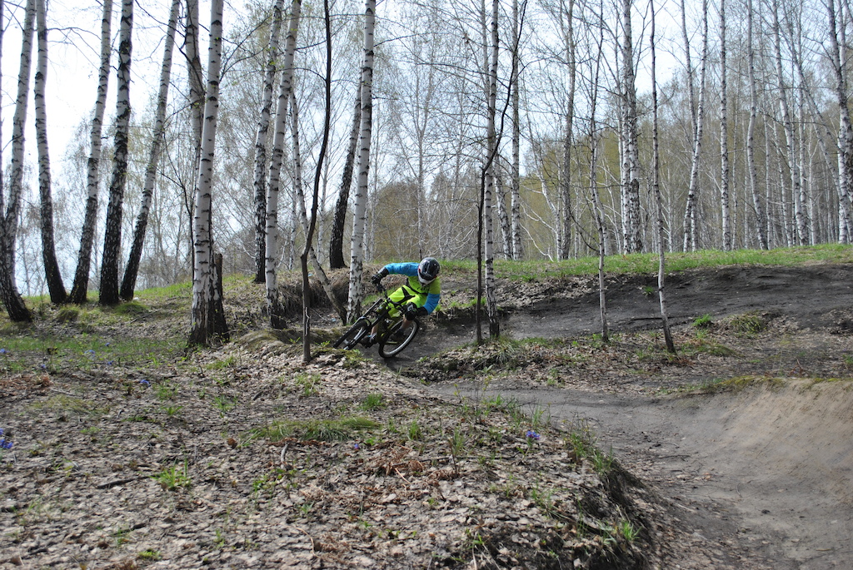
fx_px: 1032
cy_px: 285
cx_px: 426
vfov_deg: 30.9
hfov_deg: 44.9
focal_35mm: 44
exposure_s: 1/640
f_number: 5.6
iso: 200
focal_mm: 29
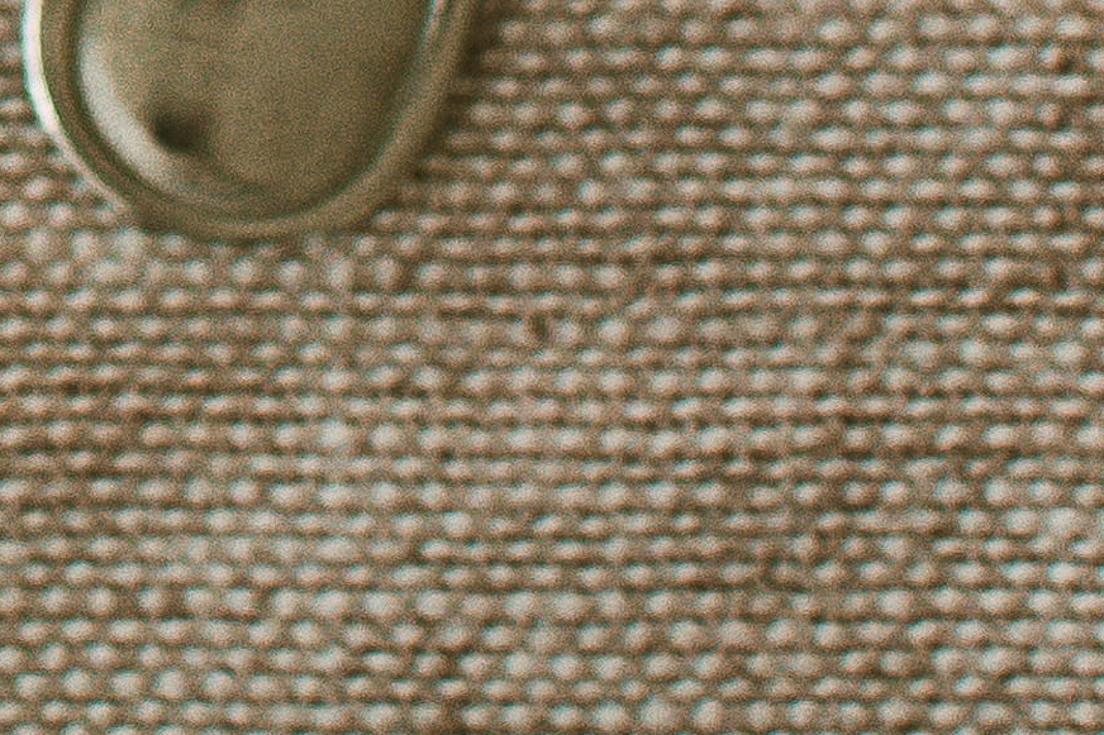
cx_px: -1402
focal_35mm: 361
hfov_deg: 5.5
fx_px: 11081
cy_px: -1770
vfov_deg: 3.7
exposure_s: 1/1000
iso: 200
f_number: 1.8
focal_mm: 35
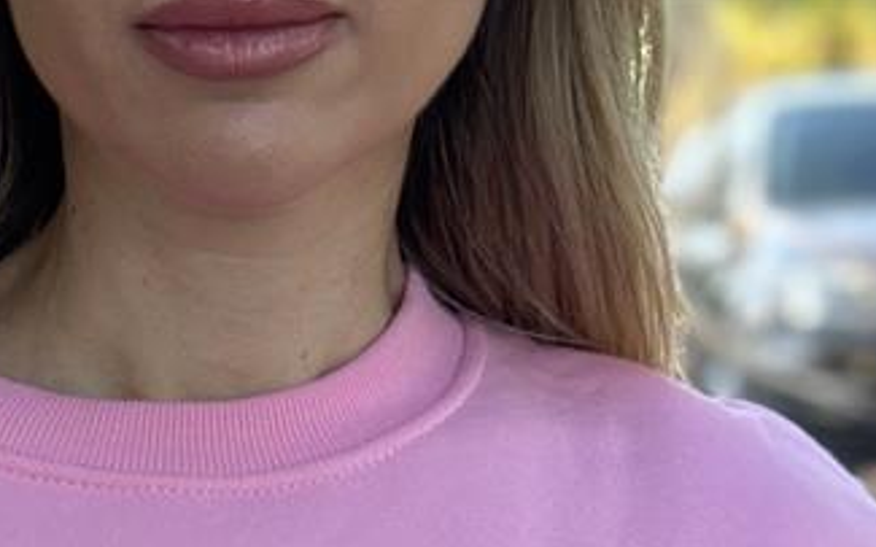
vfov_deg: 6.3
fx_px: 4583
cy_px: 1641
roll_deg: -1.0
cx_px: 89
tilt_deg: -13.1
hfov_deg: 10.9
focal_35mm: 192
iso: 80
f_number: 1.78
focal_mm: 6.86
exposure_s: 1/210
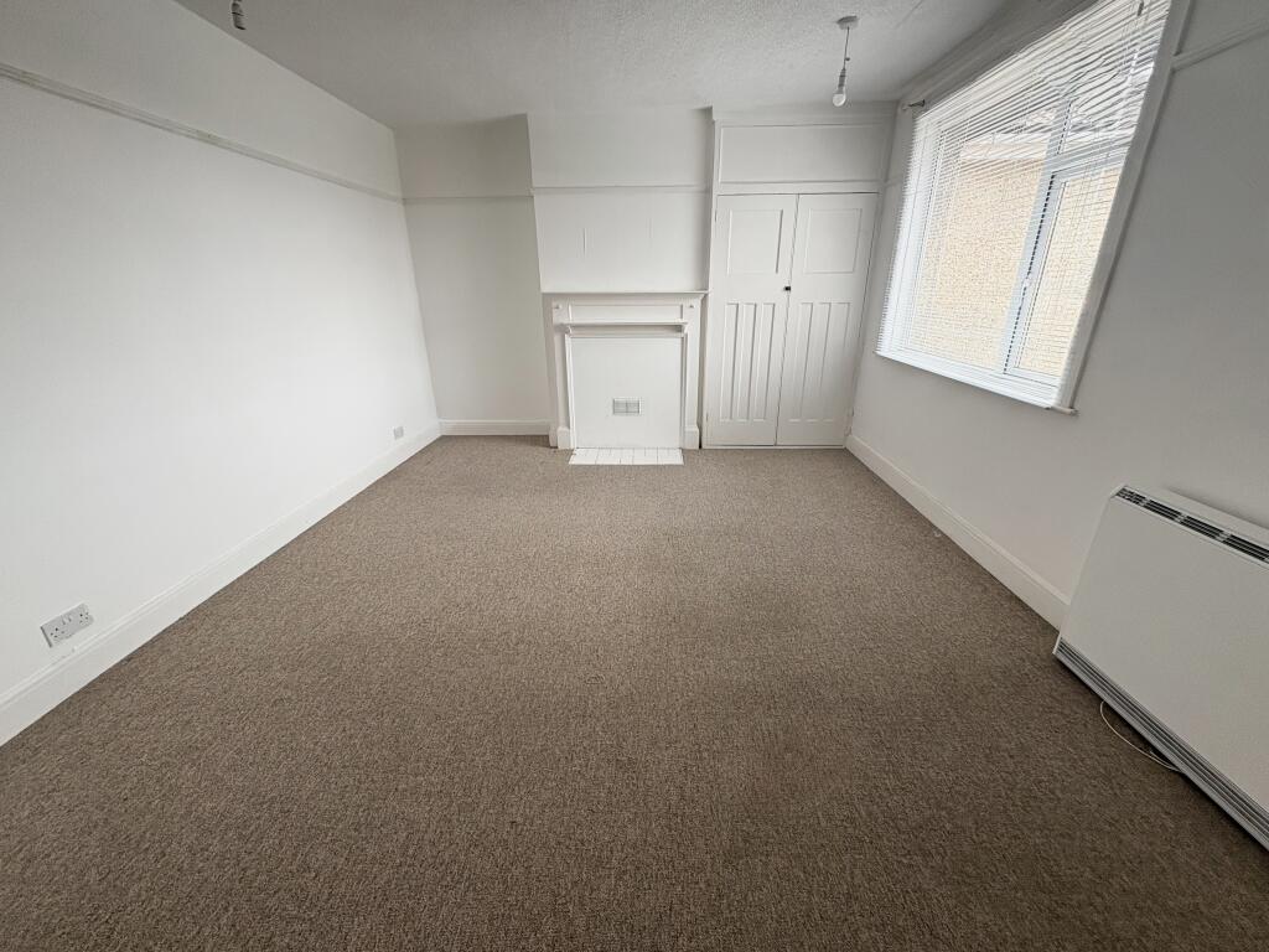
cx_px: 634
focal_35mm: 14
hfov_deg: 102.1
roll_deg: +1.2
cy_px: 476
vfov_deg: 85.7
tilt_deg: -19.3
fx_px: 513
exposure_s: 1/99
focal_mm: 2.22
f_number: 2.2
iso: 80
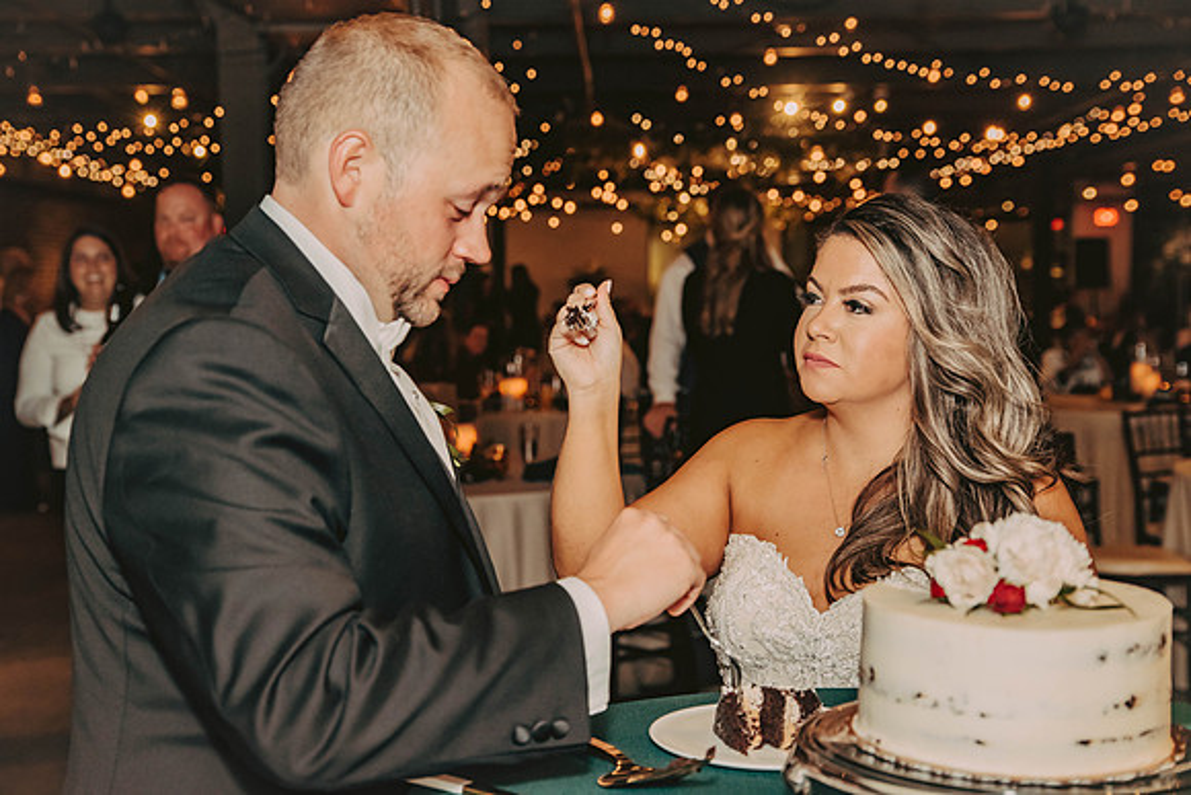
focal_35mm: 52
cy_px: 398
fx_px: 1721
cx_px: 596
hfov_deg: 38.2
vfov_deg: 26.0
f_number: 4.5
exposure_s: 1/125
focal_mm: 52
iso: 1250
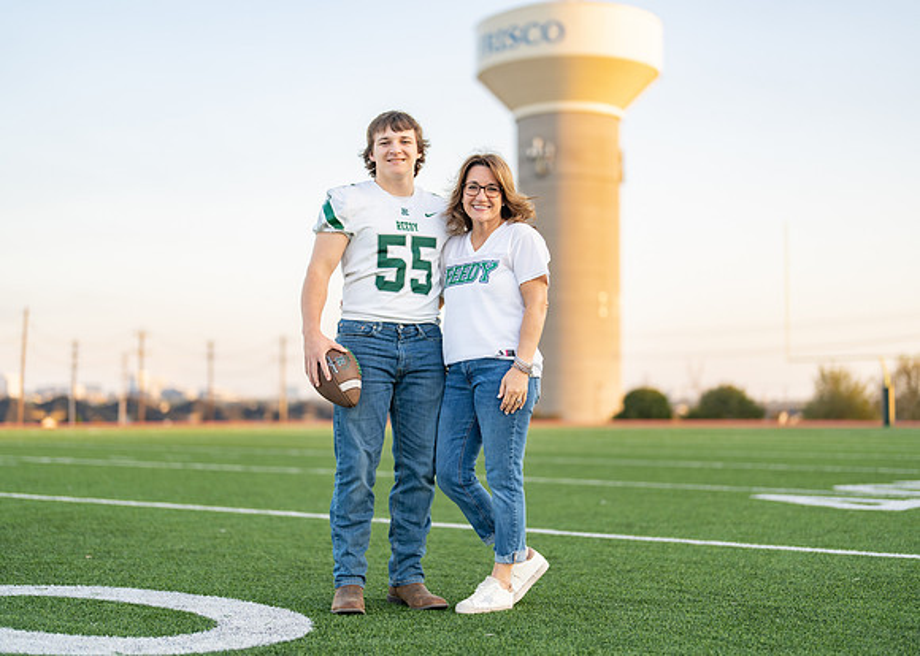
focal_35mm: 53
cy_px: 328
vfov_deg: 26.5
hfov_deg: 36.5
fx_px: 1394
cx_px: 460
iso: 100
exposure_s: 1/1000
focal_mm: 50
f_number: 1.2
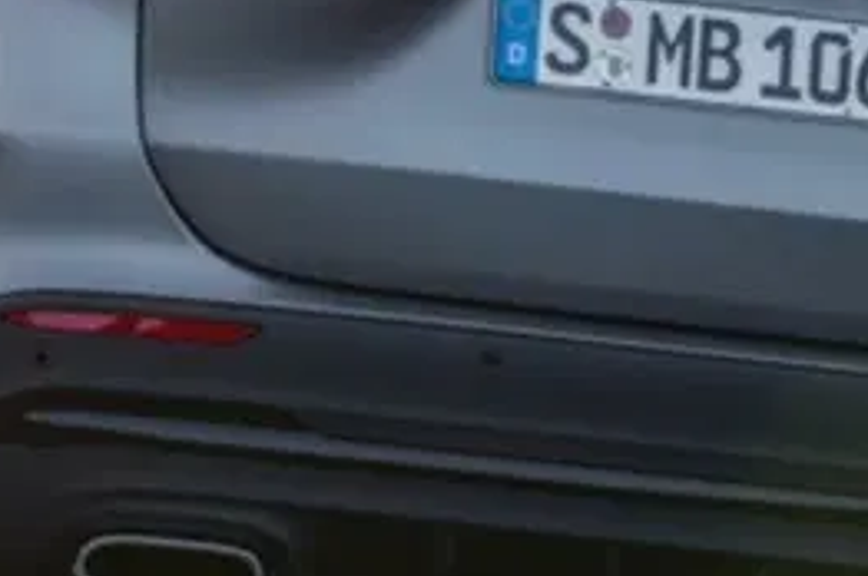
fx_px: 13461
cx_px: 156
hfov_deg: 3.7
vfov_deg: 2.4
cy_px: -326
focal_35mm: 559
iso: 100
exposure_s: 1/13
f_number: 16
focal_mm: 122
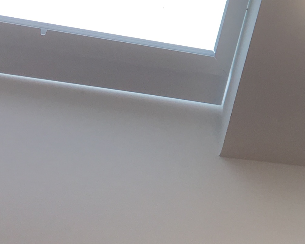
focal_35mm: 114
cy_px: -2
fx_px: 1029
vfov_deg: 13.3
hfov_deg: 15.3
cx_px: 481
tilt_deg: +46.4
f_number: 2.2
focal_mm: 4.15
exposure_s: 1/187
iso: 25
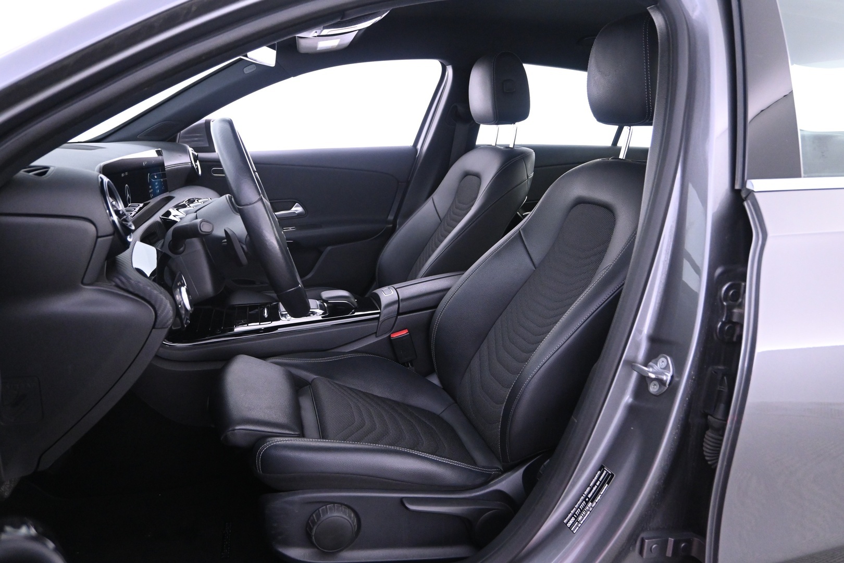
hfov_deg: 67.4
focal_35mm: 27
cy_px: 282
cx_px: 422
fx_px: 633
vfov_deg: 47.9
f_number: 3.5
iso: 3200
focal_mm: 18
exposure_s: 1/25
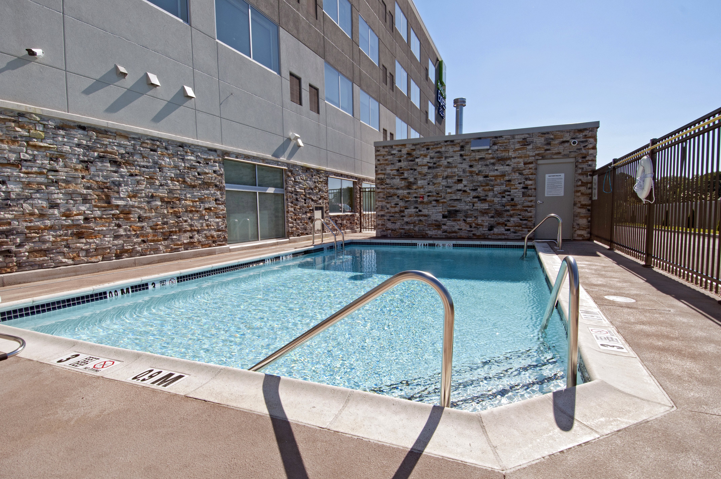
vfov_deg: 67.2
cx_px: 360
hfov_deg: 90.1
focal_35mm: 18
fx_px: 360
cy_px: 240
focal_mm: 12
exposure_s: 1/400
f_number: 11
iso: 200
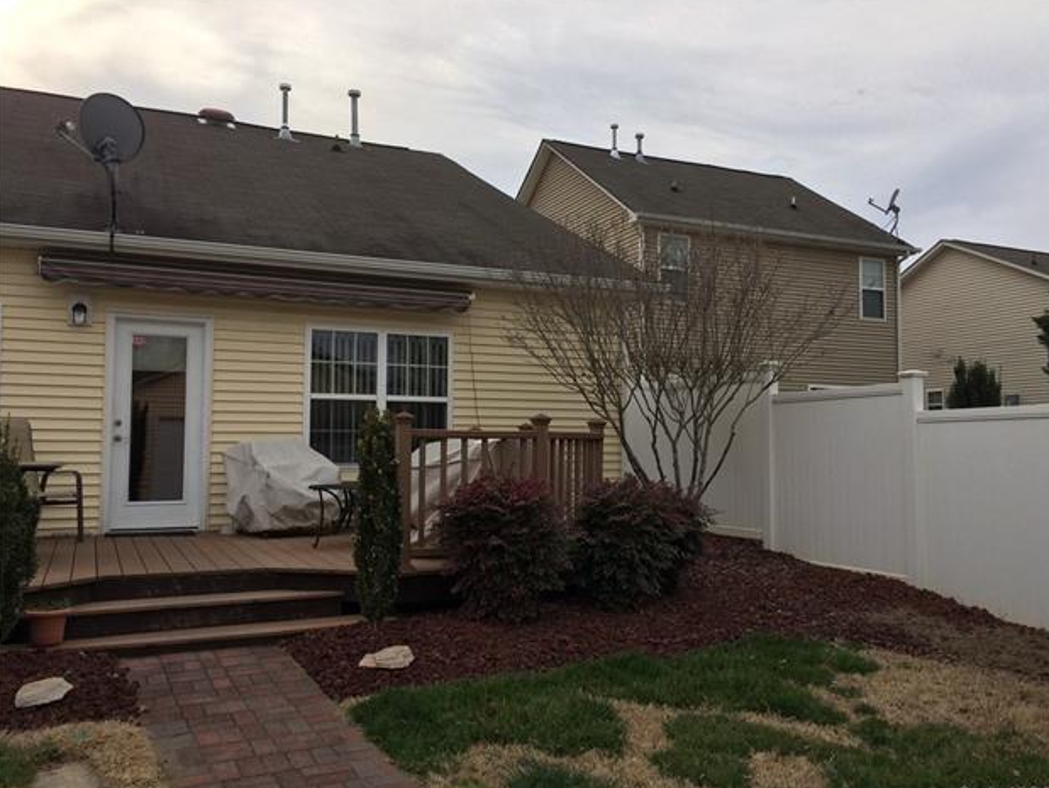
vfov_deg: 45.5
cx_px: 539
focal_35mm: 31
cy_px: 397
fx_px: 940
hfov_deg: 58.3
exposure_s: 1/1414
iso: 32
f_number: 2.2
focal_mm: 4.12
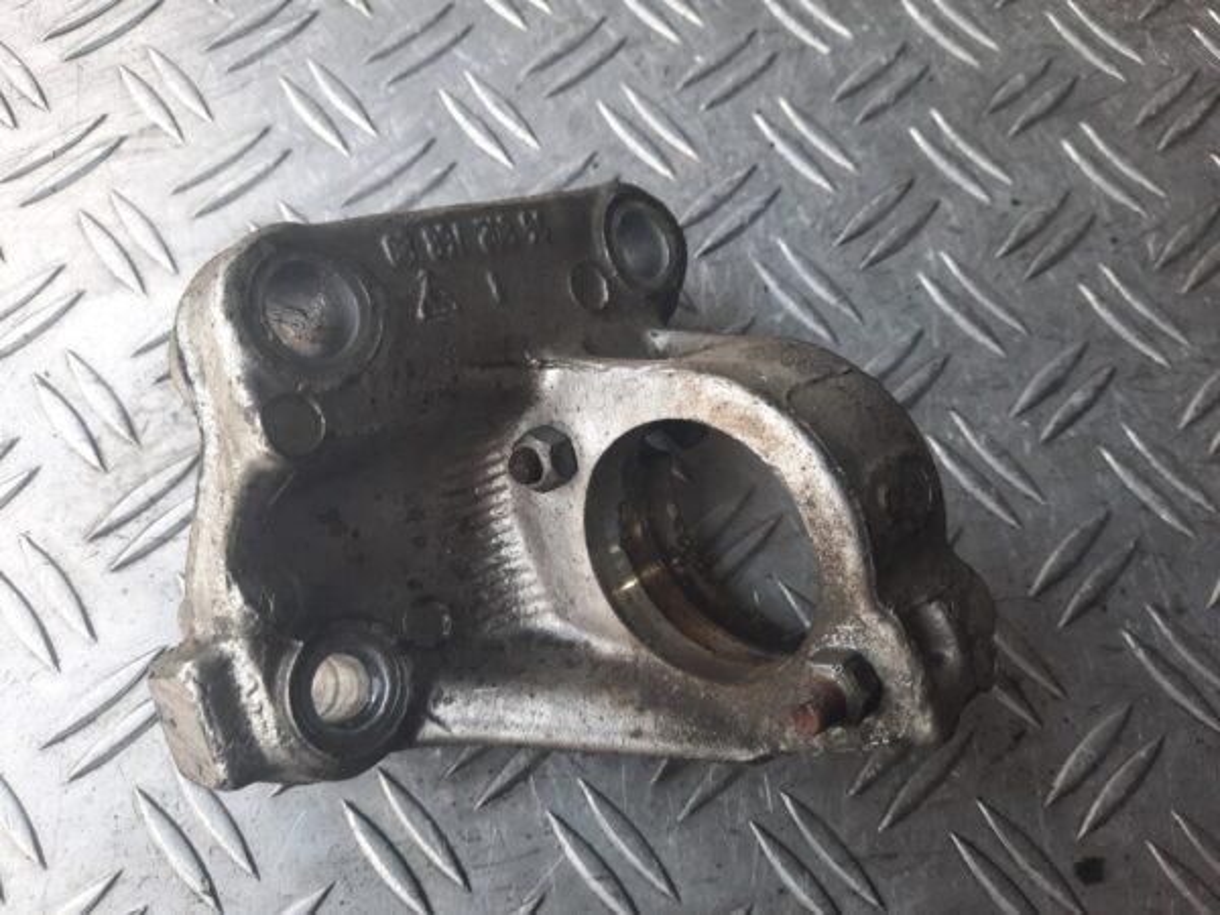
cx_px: 610
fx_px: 881
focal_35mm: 25
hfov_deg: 69.4
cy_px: 458
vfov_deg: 54.9
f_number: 2
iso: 64
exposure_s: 1/50
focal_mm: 4.6
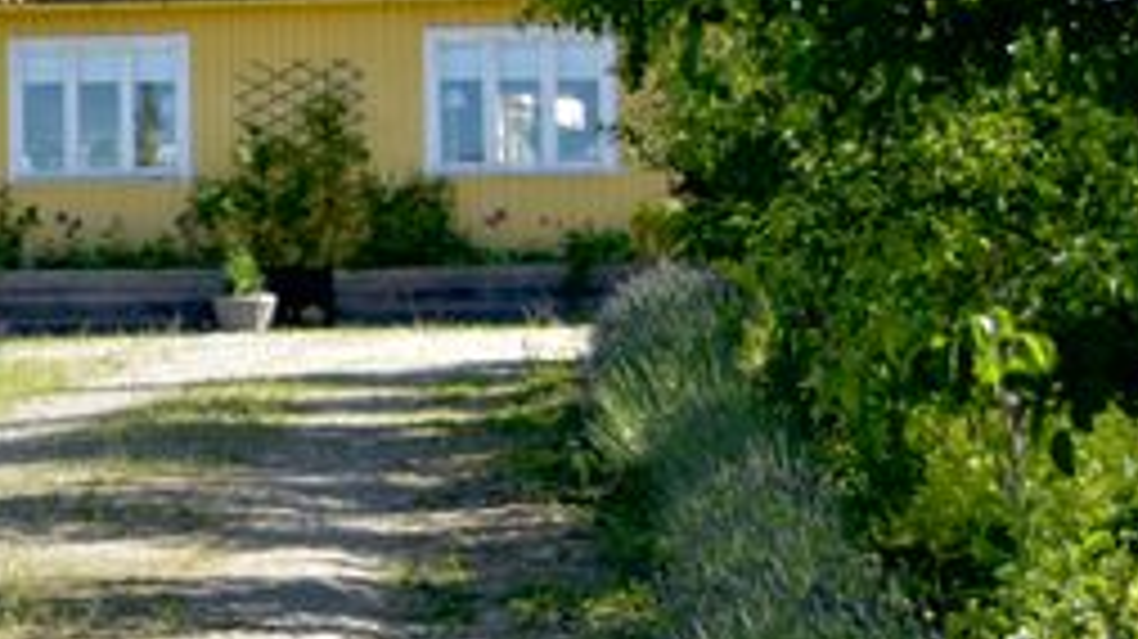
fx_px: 4041
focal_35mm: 134
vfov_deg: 9.0
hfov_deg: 15.6
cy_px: 58
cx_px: -108
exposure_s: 1/1600
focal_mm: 36
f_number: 5
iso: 500
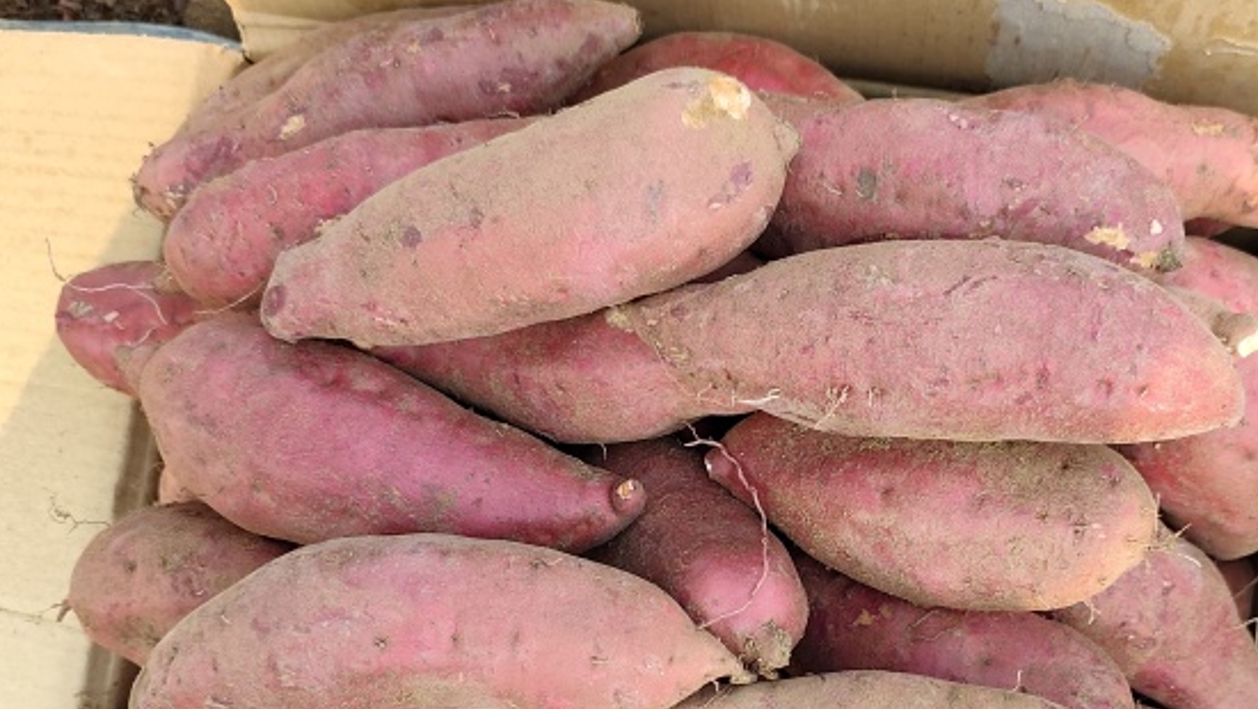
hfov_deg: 52.4
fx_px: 1268
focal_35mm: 38
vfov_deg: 30.8
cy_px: 515
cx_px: 757
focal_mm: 5.84
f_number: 1.6
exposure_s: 1/1795
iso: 200
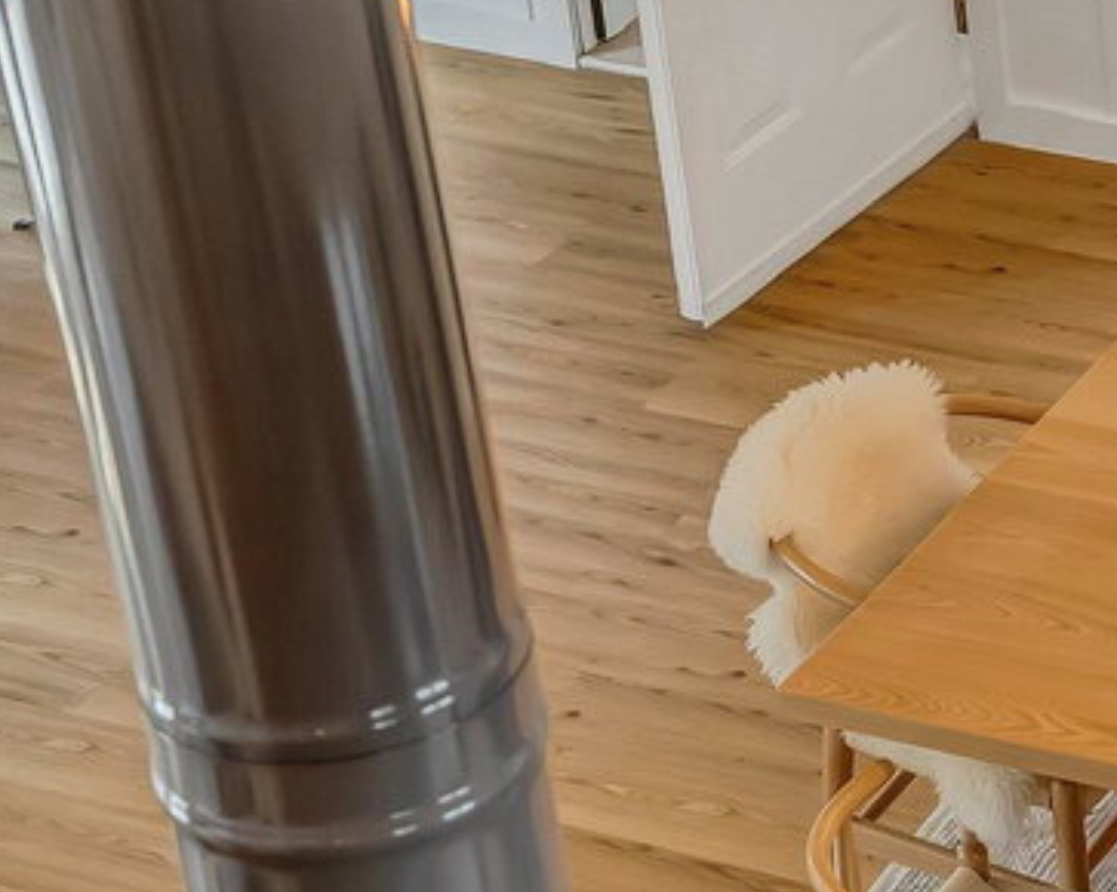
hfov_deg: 11.8
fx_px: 5121
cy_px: 569
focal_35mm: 155
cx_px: 1756
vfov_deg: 10.0
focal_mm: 35
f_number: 4
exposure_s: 1/40
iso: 640
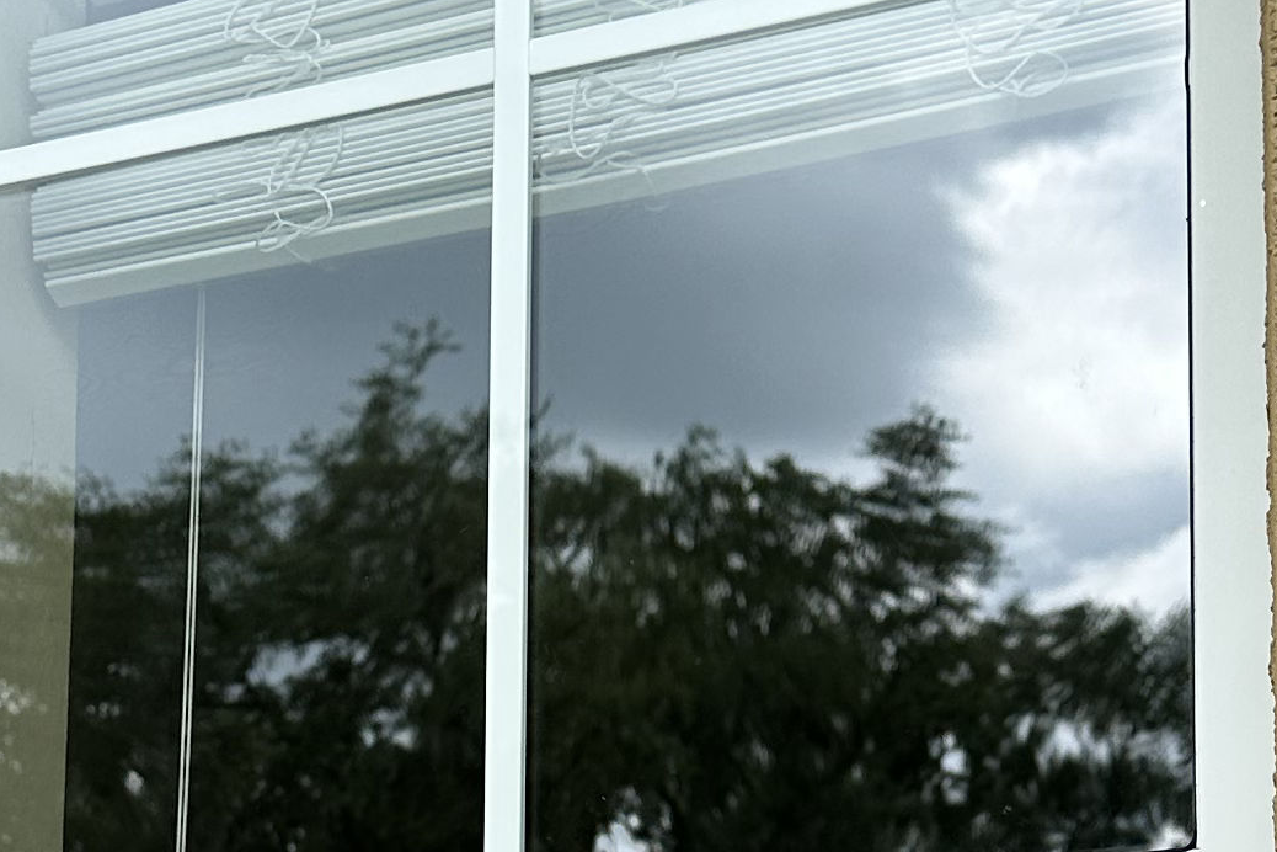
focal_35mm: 97
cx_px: 773
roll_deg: -1.8
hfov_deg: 21.0
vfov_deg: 13.6
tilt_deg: +7.1
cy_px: 1118
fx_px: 3441
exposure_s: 1/1241
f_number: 1.78
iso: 80
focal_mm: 6.86
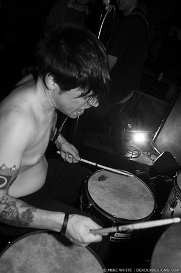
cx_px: 90
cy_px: 136
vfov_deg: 62.0
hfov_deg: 43.5
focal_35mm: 30
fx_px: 227
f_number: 3.2
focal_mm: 20
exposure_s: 1/20
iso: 800
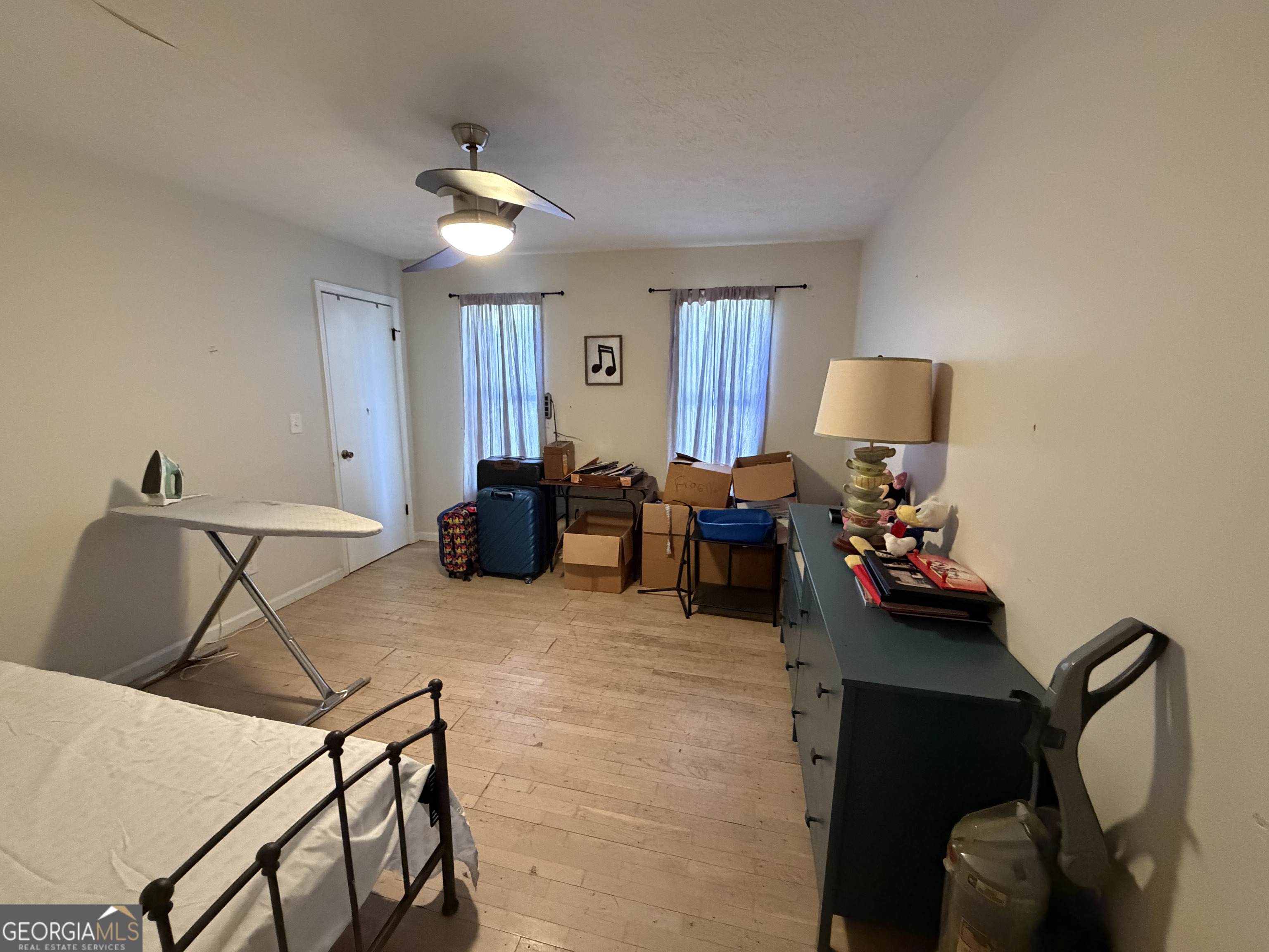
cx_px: 634
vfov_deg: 85.7
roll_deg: -0.4
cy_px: 476
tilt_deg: -11.6
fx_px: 513
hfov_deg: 102.1
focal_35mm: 14
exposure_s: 1/60
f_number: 2.2
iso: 1000
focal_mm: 2.22
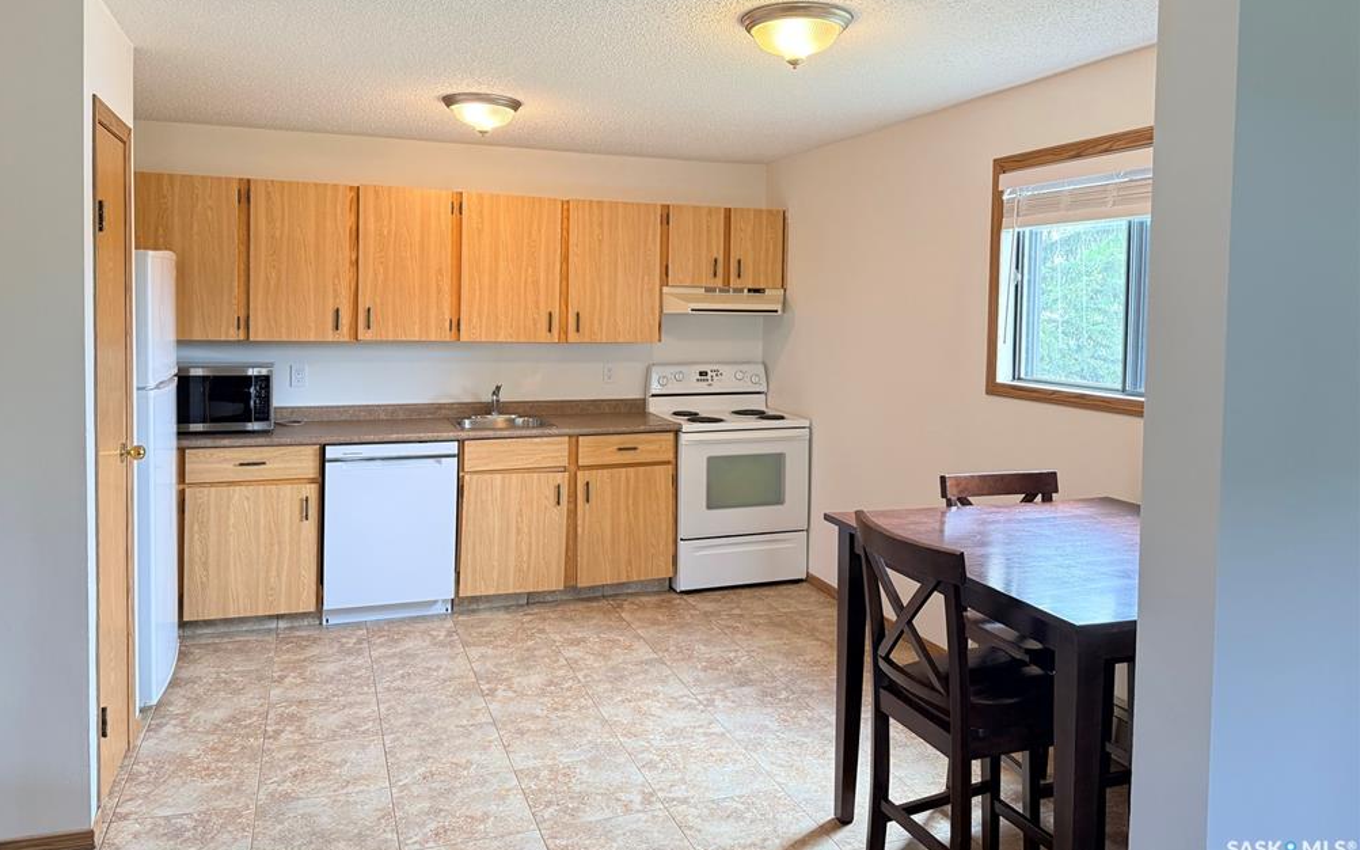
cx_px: 666
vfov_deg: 47.3
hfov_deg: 70.4
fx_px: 964
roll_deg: -1.0
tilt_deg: -1.5
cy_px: 338
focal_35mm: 26
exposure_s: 1/120
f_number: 1.78
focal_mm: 6.76
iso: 250
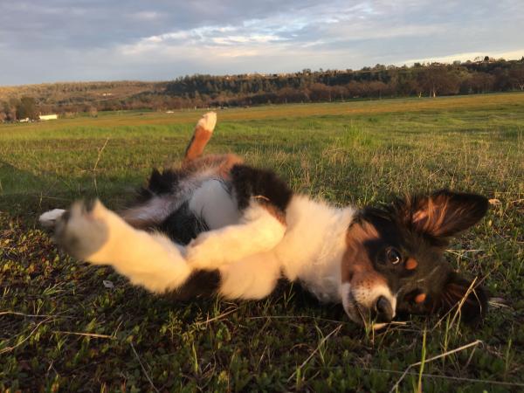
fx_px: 439
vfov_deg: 48.2
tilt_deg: -14.8
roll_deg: +4.4
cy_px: 196
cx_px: 262
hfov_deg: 61.7
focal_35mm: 29
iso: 32
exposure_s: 1/123
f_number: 2.2
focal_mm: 4.15
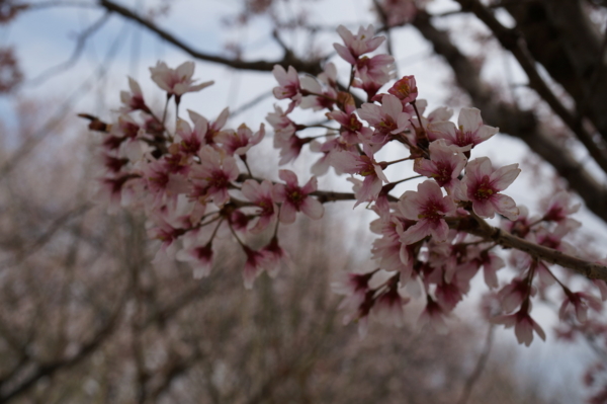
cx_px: 304
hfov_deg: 43.6
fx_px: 758
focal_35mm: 45
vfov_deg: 29.8
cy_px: 202
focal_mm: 30
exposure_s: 1/320
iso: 100
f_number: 8
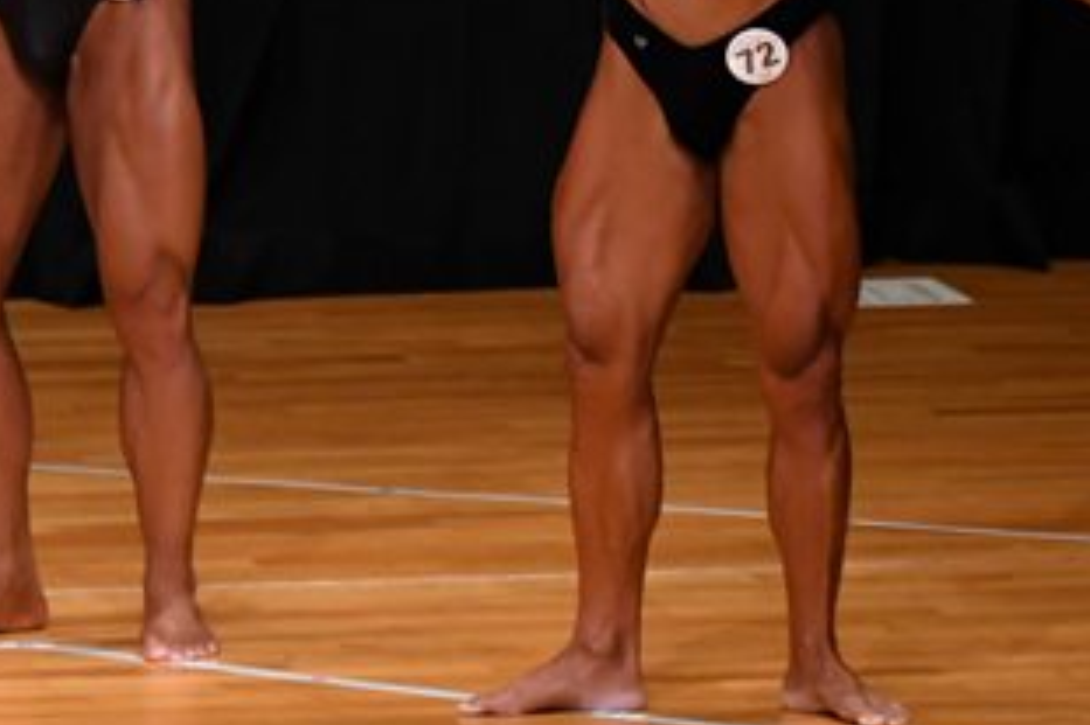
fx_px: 19215
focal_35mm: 635
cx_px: 661
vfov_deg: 2.2
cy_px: 39
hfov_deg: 3.2
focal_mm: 170
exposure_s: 1/400
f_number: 5.6
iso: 3200
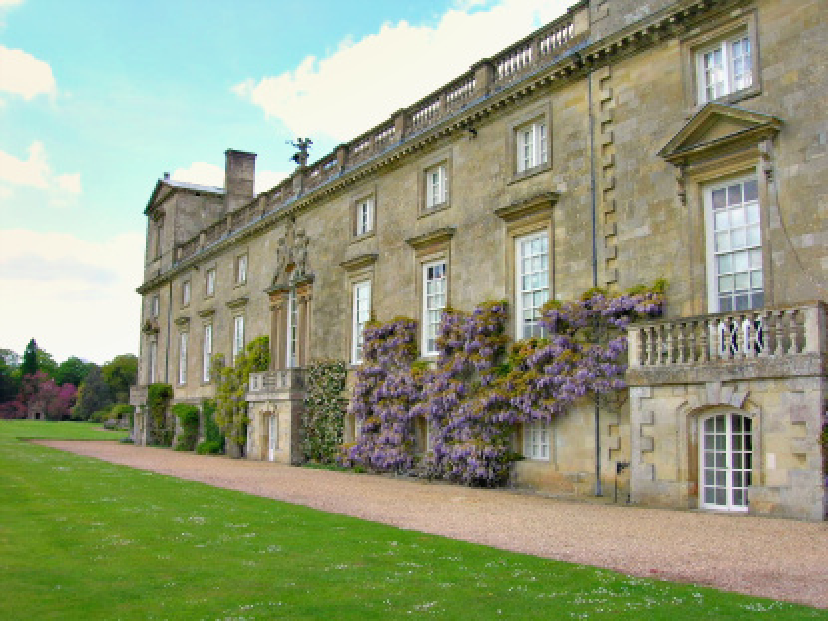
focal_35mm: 34
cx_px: 414
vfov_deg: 41.8
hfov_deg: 54.0
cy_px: 310
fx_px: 813
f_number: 4.9
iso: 50
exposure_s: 1/206
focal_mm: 5.7
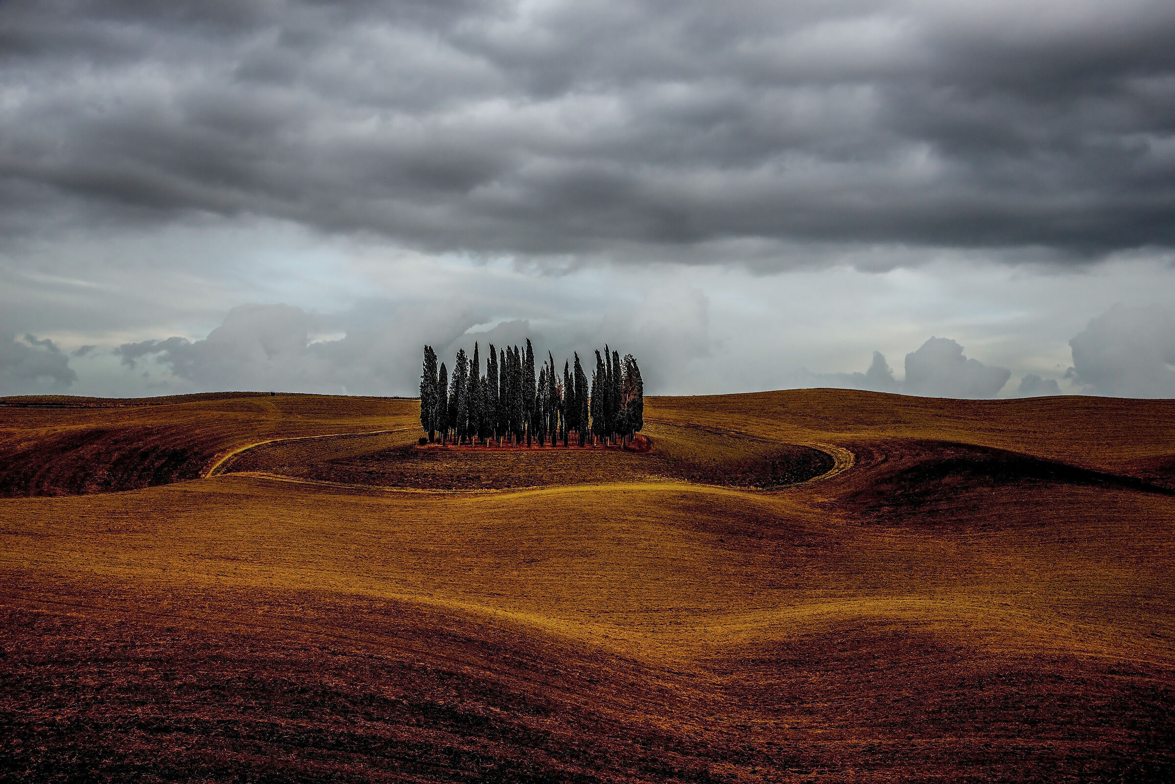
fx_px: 1632
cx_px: 588
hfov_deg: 39.6
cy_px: 392
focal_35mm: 50
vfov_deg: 27.0
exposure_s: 1/60
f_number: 8
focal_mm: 50
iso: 200
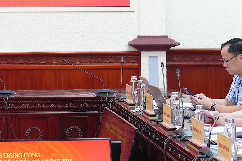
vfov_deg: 10.0
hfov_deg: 15.0
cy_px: -65
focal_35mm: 134
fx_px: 901
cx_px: -4
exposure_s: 1/250
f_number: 3.5
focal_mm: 34
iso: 3200
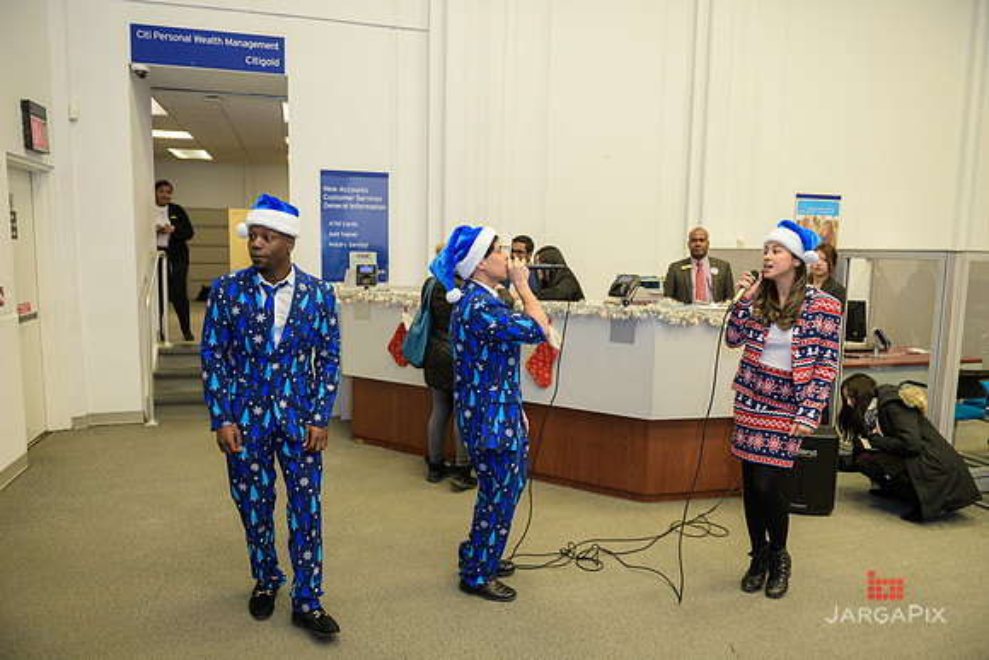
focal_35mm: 24
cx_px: 494
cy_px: 330
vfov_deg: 53.2
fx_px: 659
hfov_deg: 73.7
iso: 1000
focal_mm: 24
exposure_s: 1/125
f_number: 3.2
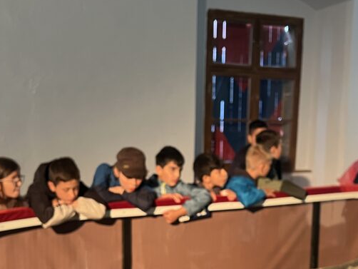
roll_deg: -0.9
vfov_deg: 27.1
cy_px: 212
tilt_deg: -10.3
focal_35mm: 53
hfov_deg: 36.1
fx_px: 548
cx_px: 200
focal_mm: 5.7
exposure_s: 1/50
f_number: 1.5
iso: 400
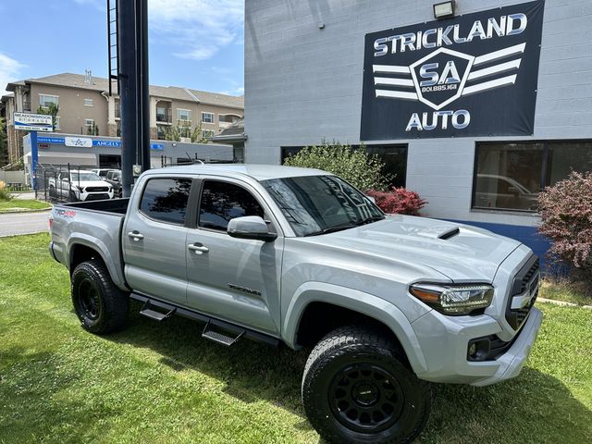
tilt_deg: -4.9
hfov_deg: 71.6
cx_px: 296
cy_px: 222
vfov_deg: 56.8
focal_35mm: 24
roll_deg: -0.6
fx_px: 410
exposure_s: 1/1812
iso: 80
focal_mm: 6.86
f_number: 1.78
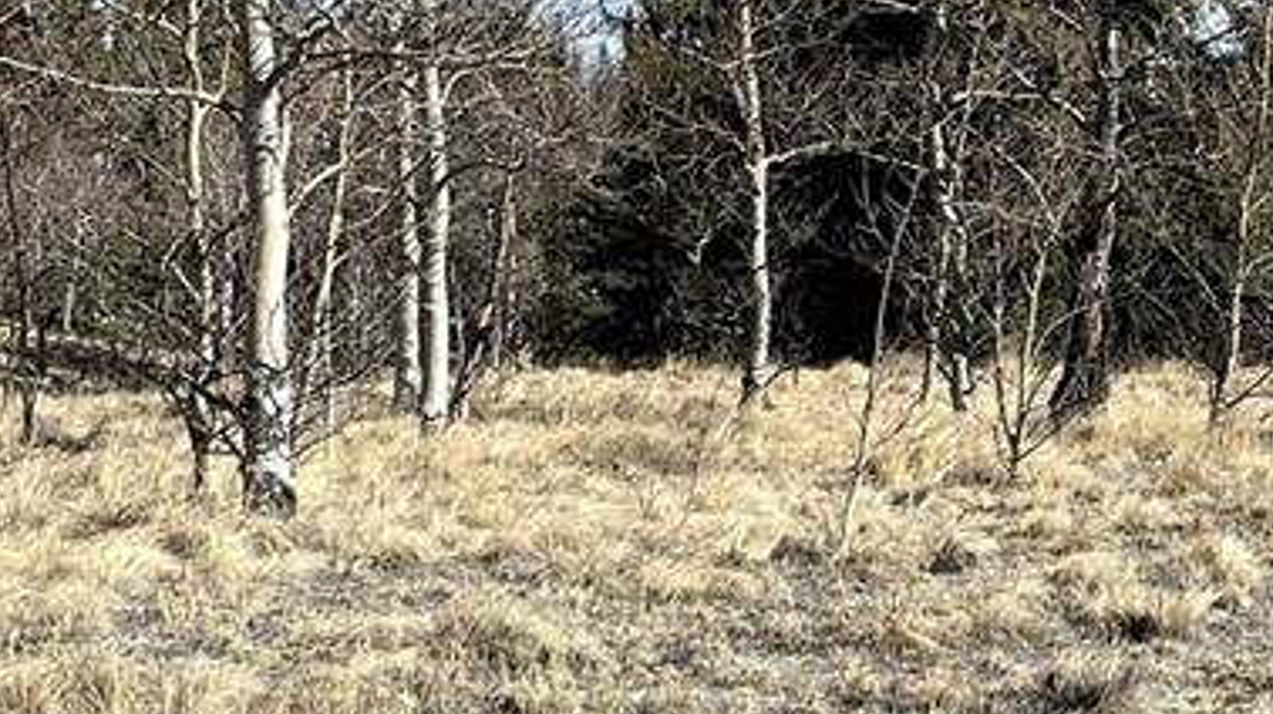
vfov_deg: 13.4
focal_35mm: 90
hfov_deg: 22.9
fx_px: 3036
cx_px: 1236
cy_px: 226
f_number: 1.6
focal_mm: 5.1
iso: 50
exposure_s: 1/3521
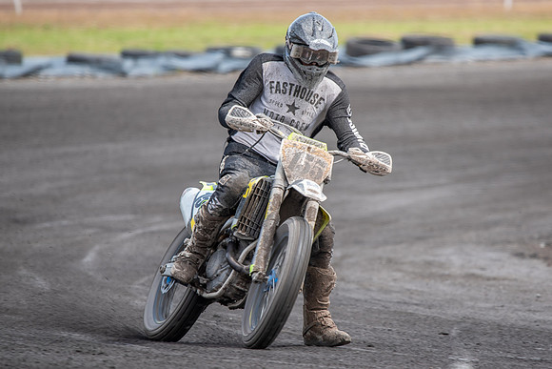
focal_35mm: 774
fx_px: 11874
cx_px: 316
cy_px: 184
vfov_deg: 1.8
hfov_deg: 2.7
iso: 200
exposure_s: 1/250
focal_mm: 600
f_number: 7.1
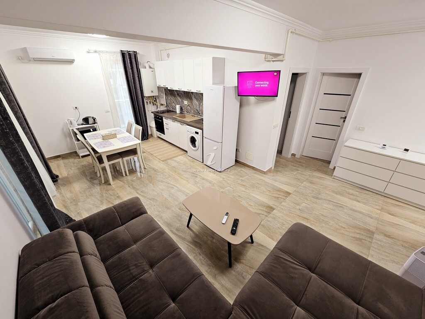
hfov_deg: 106.2
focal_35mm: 13
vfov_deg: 89.9
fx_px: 160
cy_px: 160
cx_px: 212
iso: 100
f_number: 2.2
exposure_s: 1/60
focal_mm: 2.2
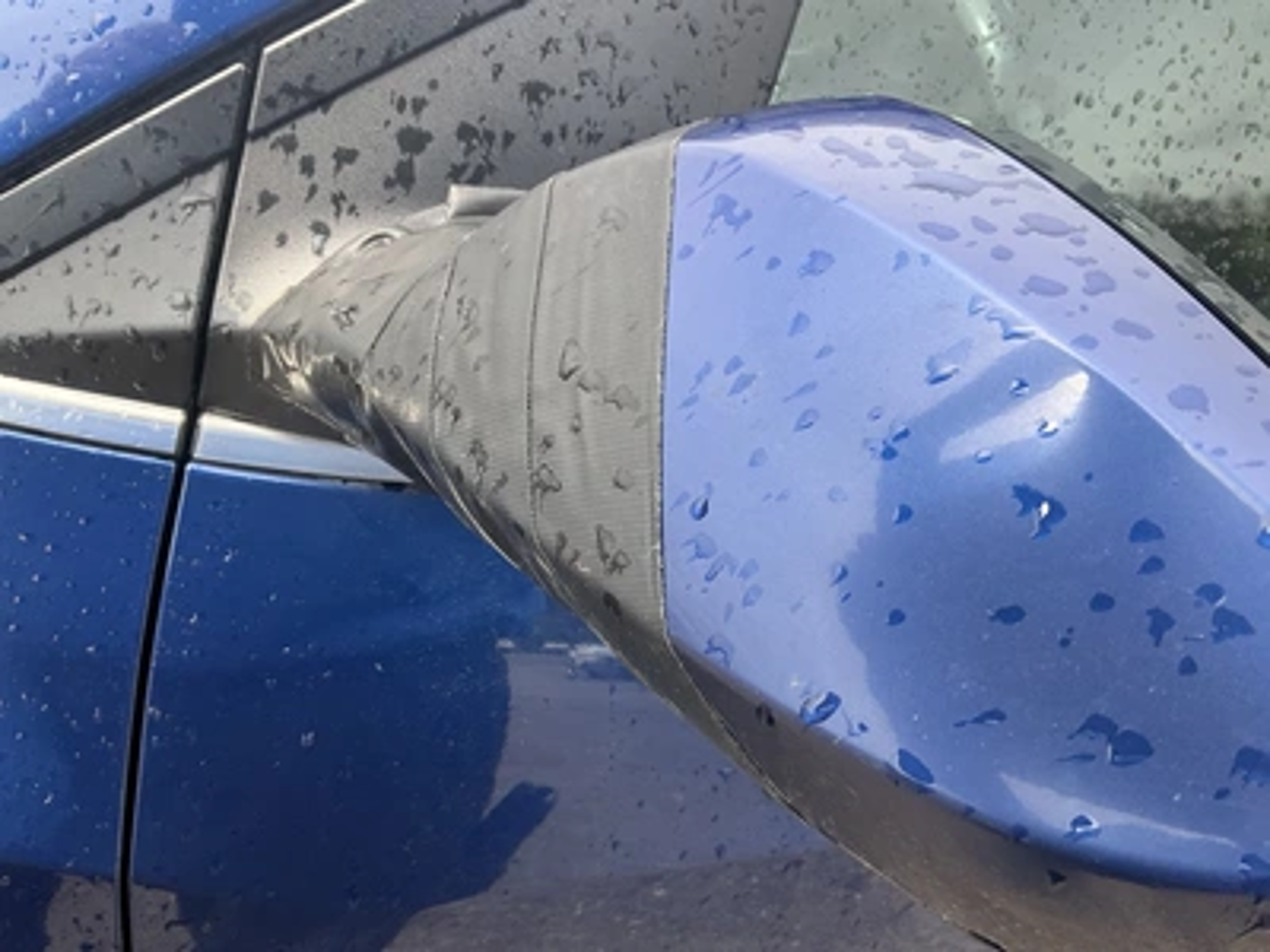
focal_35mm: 29
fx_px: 1064
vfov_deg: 48.2
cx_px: 635
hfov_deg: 61.7
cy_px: 476
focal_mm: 3
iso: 25
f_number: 1.8
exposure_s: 1/312
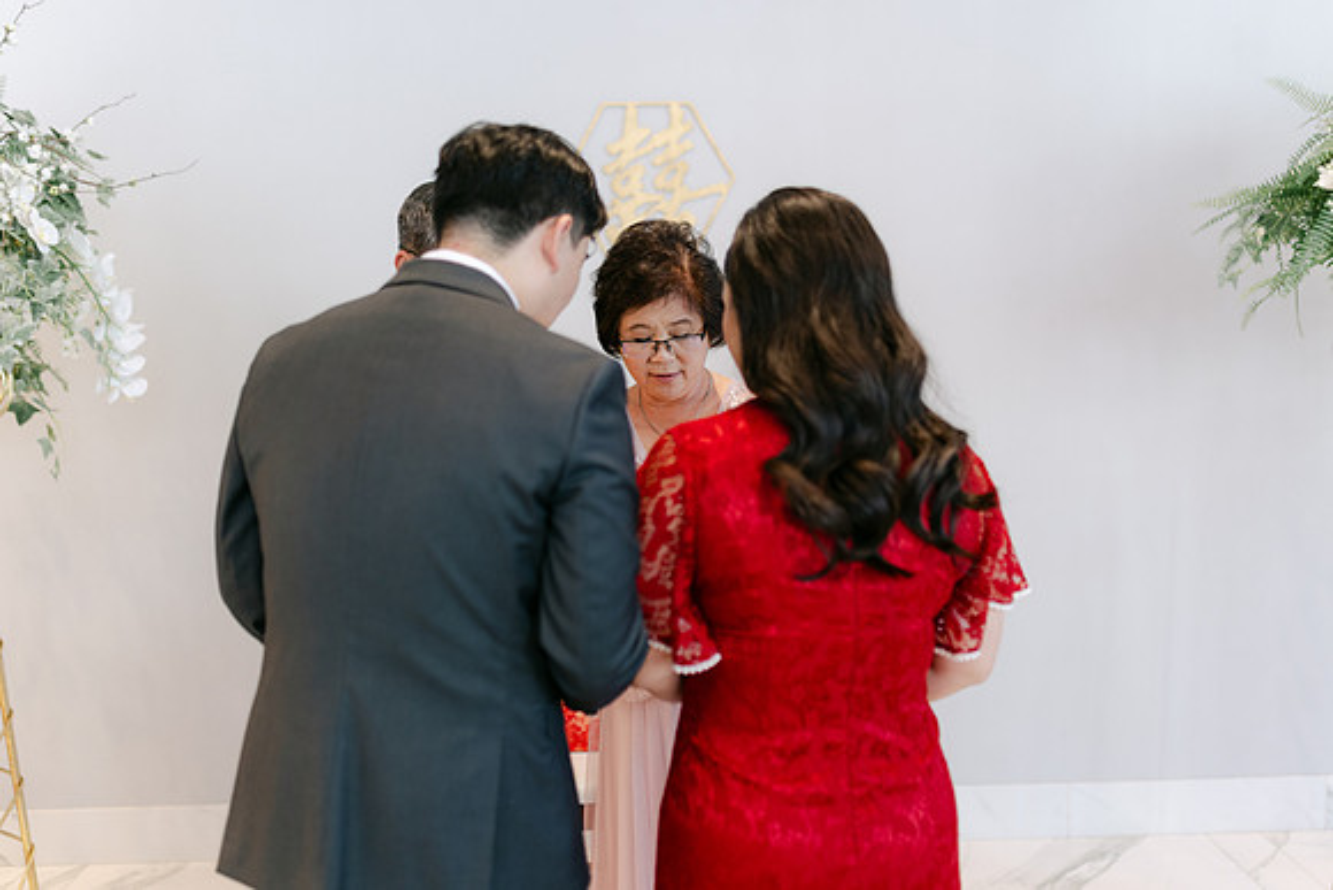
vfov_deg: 36.8
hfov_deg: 53.0
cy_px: 445
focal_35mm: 36
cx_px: 687
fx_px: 1336
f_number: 1.4
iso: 250
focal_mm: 35
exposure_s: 1/125
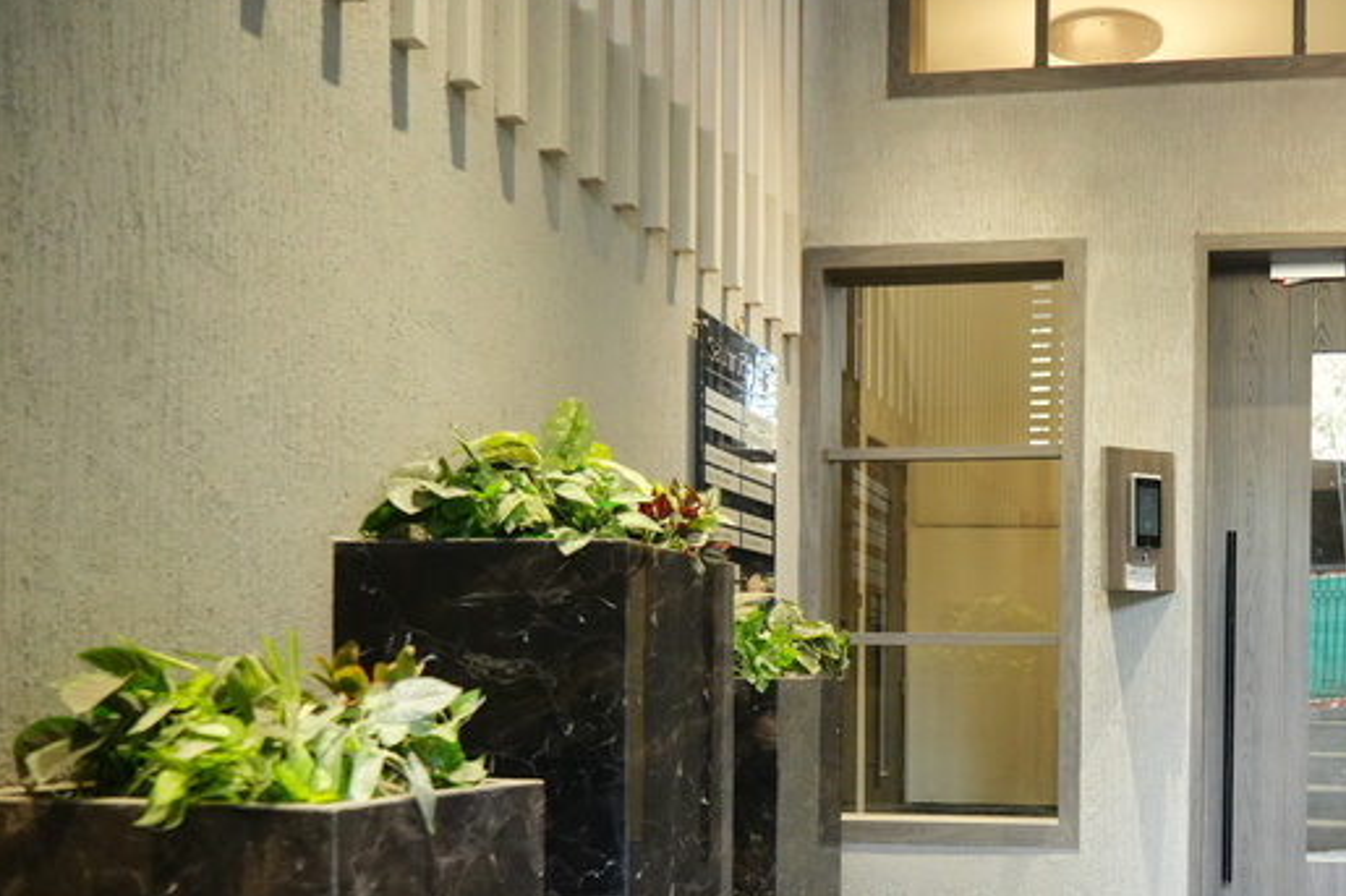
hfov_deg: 44.9
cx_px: 1004
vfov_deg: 31.0
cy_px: 728
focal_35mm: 42
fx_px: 1570
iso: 6400
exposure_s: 1/200
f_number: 4
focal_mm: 24
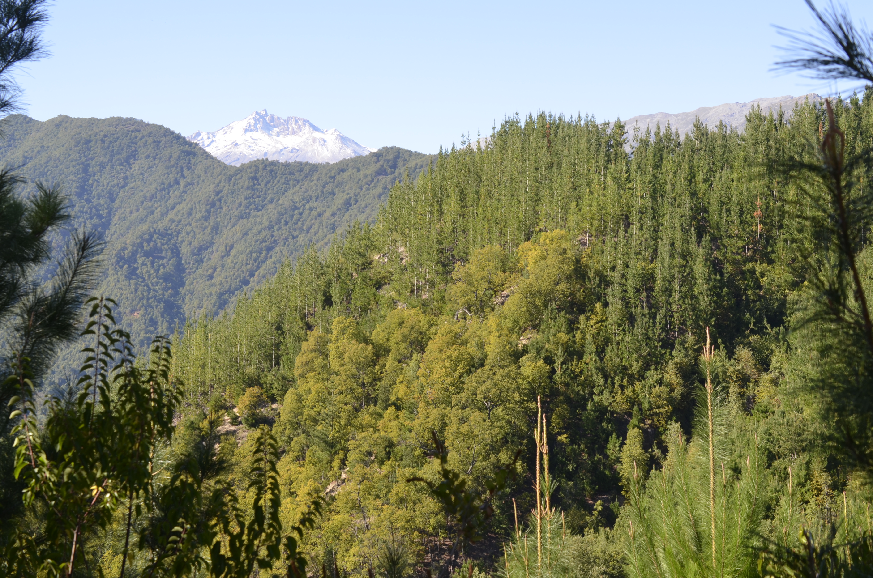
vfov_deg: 22.5
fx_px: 1452
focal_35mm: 60
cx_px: 436
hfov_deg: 33.5
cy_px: 289
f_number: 8
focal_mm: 40
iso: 200
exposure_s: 1/250
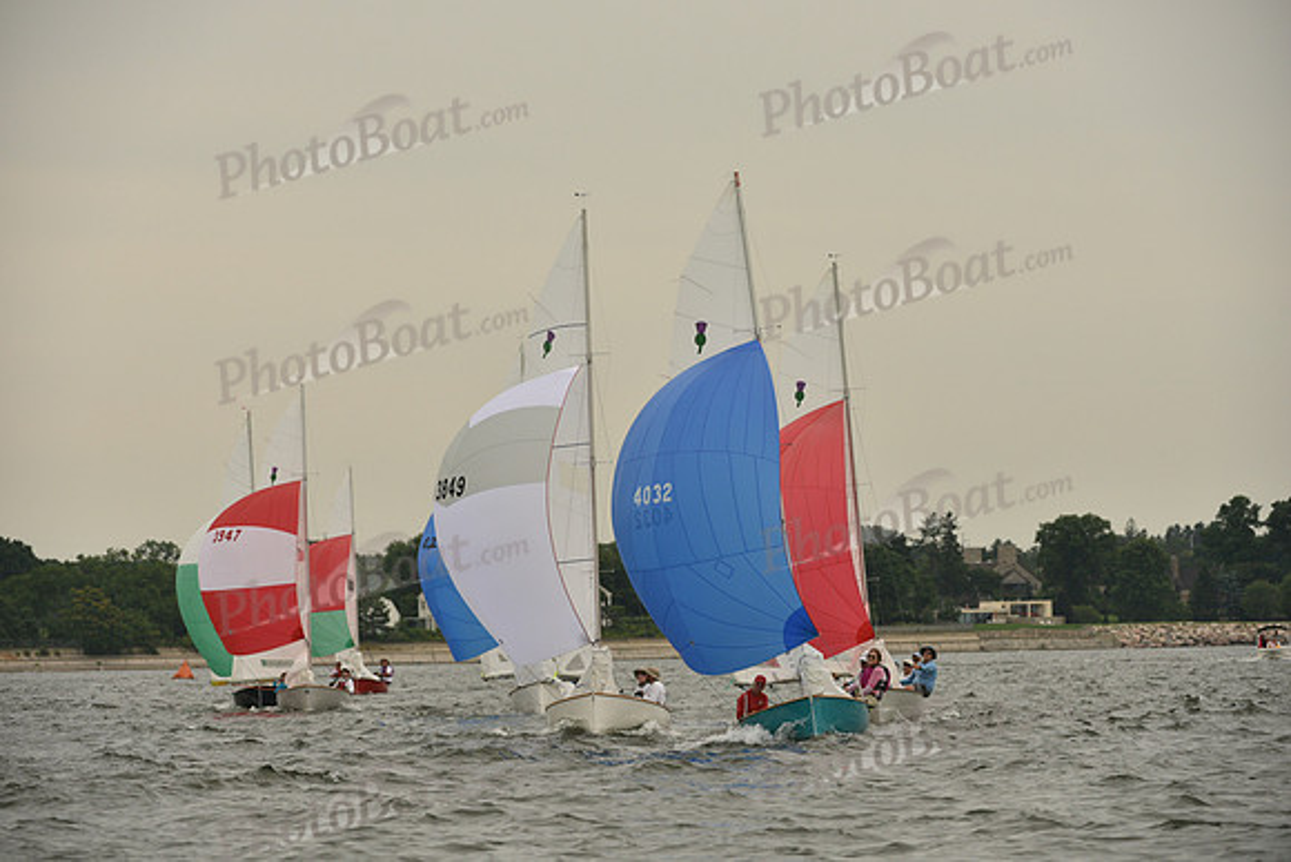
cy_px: 431
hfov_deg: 9.8
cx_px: 646
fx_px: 7532
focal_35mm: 210
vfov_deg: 6.5
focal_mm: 210
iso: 320
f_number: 5.6
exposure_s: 1/1250
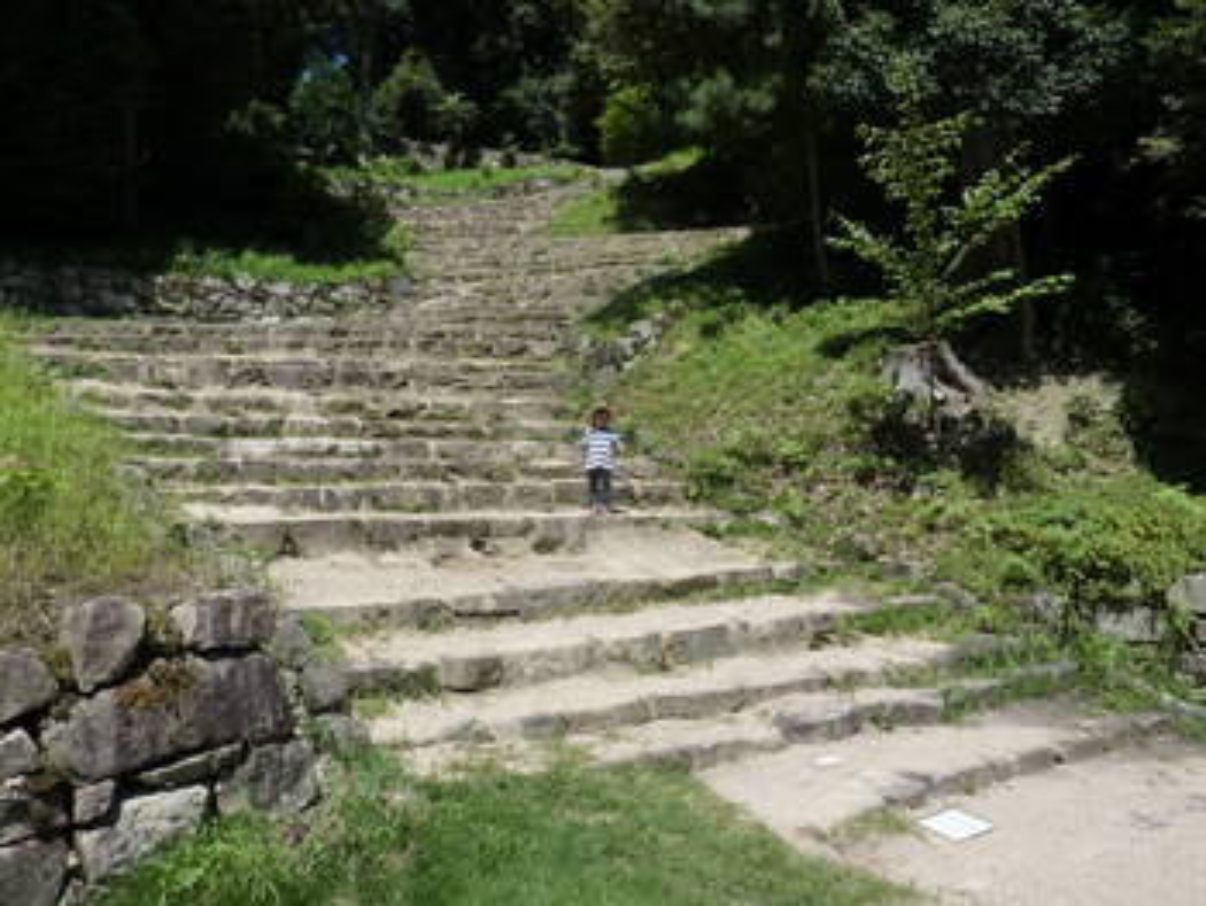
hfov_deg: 69.4
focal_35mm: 25
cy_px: 453
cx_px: 603
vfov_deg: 54.9
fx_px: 872
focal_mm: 4.1
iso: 125
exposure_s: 1/500
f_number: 5
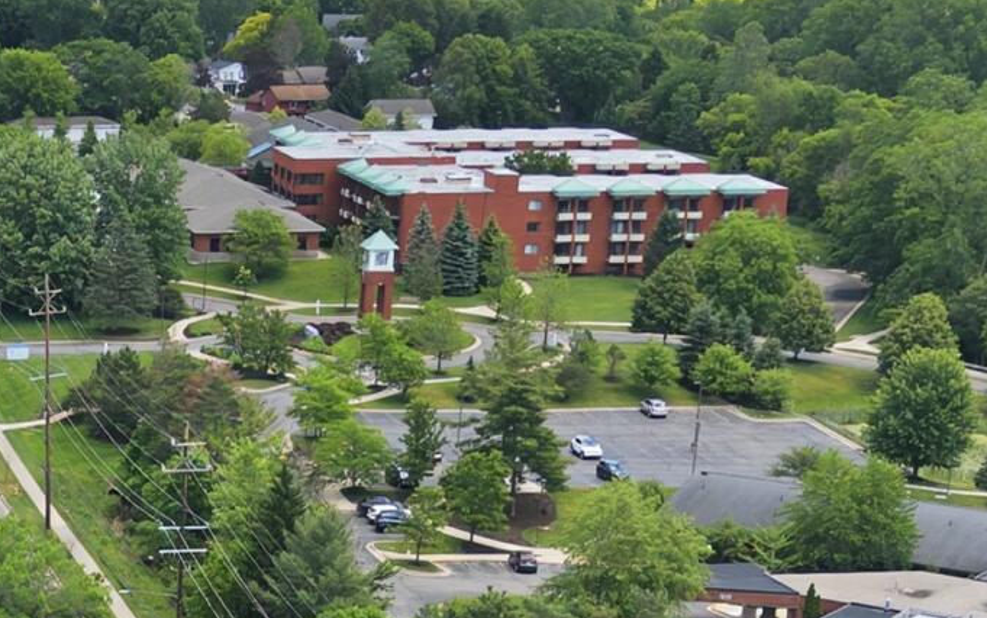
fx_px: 3013
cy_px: 931
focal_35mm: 112
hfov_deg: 17.8
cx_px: -154
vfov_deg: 11.2
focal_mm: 8.7
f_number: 1.8
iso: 100
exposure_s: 1/1000
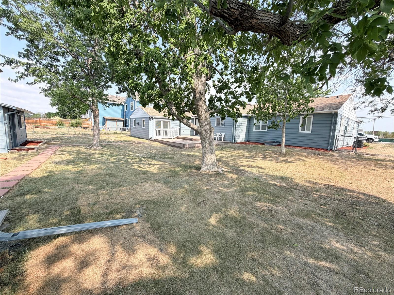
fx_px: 159
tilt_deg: -5.5
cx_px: 197
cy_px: 148
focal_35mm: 14
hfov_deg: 102.1
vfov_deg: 85.7
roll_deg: -1.8
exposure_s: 1/564
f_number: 2.2
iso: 40
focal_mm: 2.22
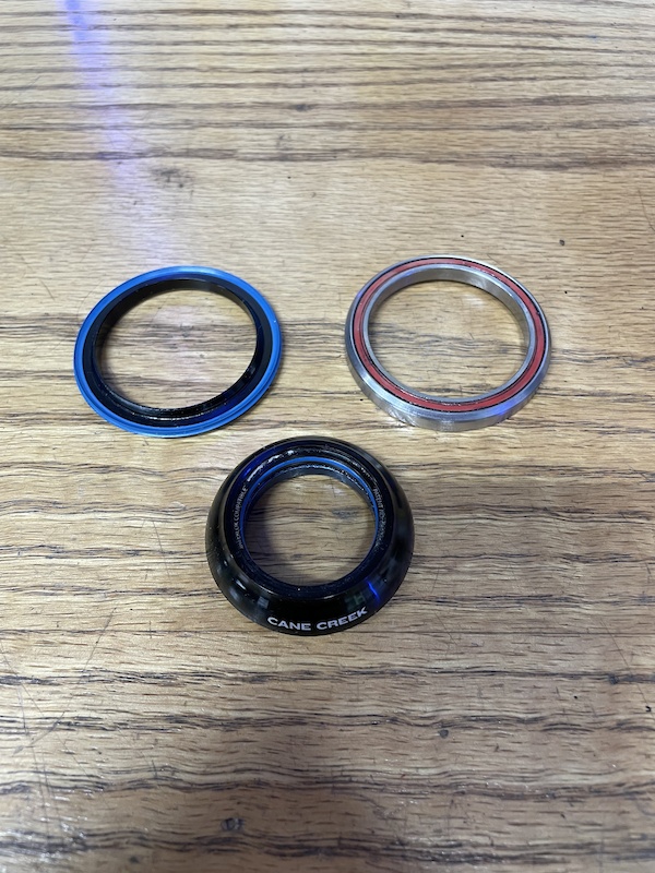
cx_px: 328
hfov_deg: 53.1
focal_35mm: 26
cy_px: 436
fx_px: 656
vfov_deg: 67.3
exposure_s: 1/60
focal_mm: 4.2
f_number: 1.6
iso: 100
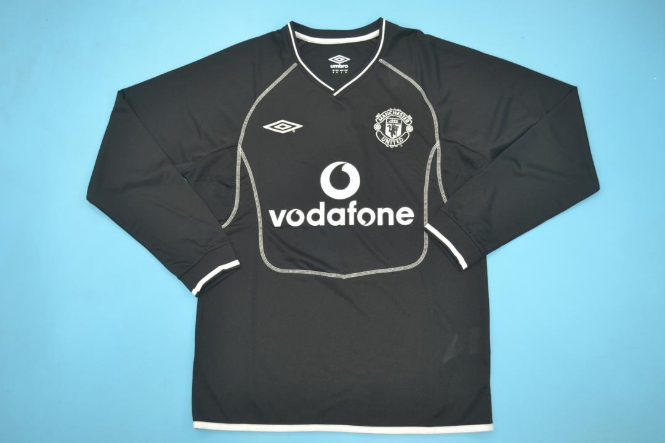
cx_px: 332
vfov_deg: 40.0
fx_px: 610
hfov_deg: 57.2
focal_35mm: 33
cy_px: 222
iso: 200
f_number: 4
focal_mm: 22
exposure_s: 1/80
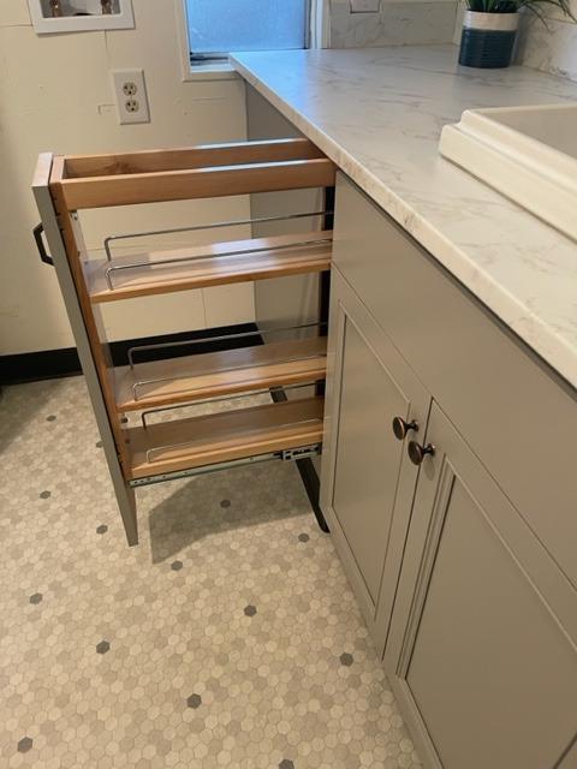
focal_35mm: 26
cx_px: 288
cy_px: 384
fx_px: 578
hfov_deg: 53.1
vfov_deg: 67.3
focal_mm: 5.1
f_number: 1.6
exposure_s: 1/60
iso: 160
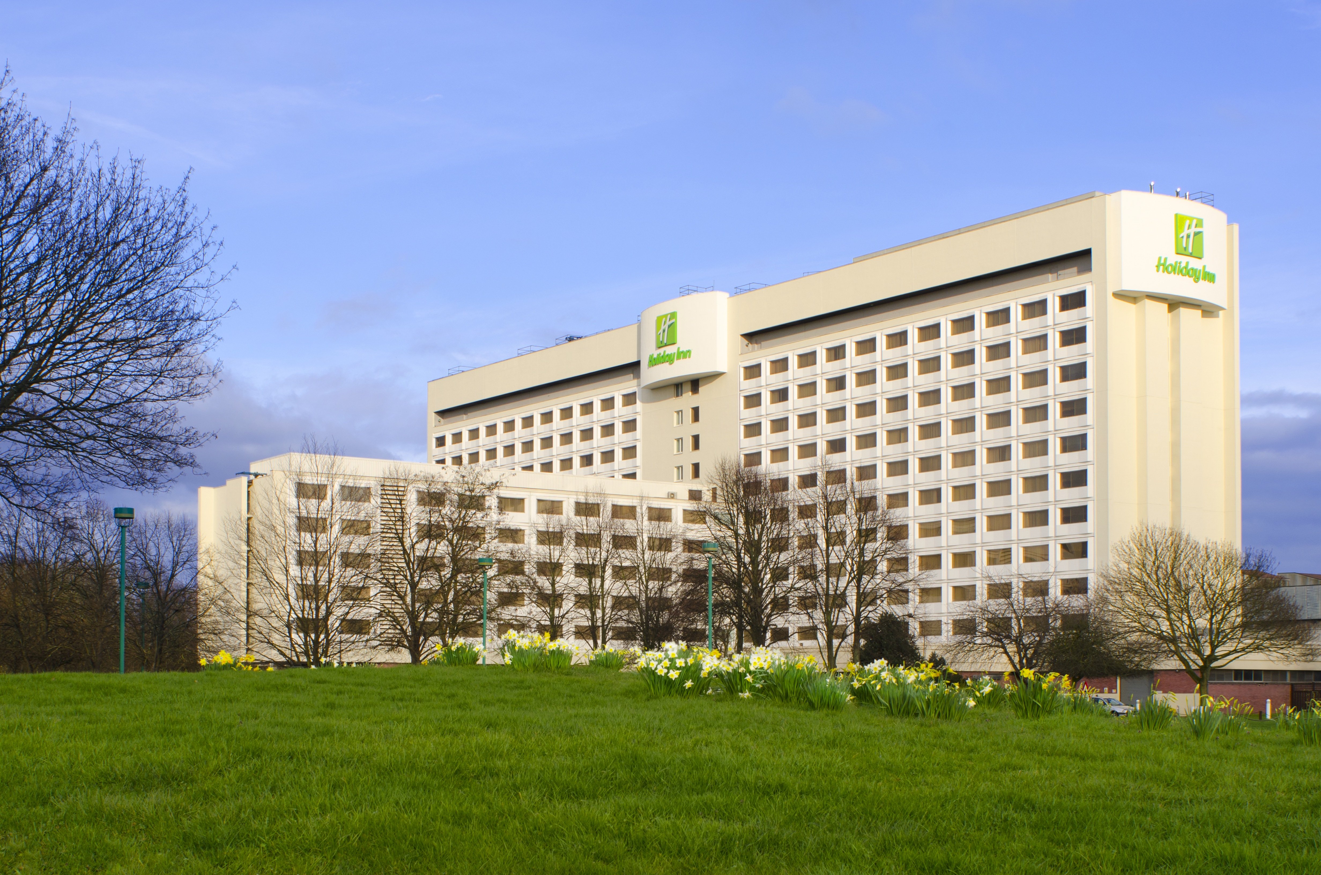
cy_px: 438
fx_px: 1538
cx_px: 660
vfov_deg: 31.8
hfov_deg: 46.5
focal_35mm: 42
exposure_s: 1/80
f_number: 2.8
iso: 100
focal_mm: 28
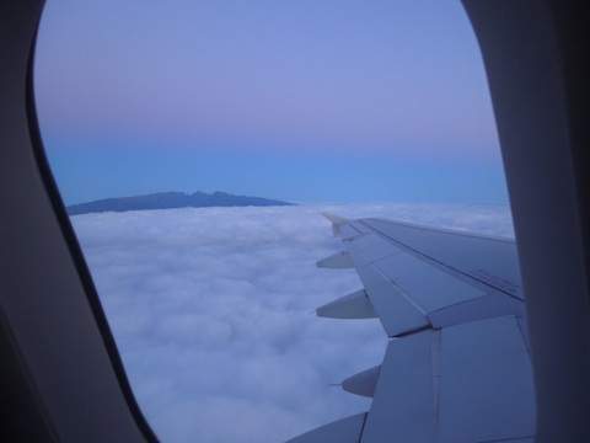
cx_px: 295
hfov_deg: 69.4
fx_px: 426
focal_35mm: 25
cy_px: 222
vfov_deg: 54.9
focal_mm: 4.5
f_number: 3.3
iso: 400
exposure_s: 1/30
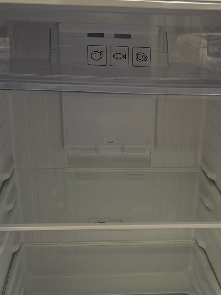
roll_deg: -1.8
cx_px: 153
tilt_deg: -30.5
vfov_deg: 31.4
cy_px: 231
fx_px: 511
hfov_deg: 24.3
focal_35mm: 60
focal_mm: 6.76
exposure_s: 1/50
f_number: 1.78
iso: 100
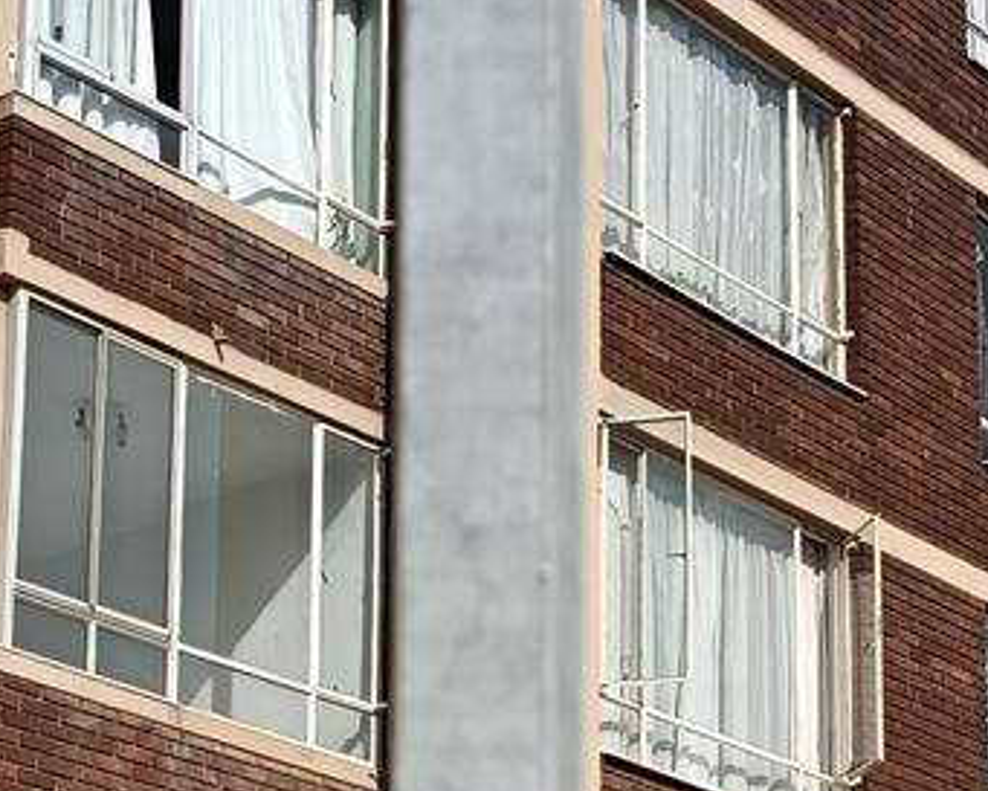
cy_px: 863
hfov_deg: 17.3
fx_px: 3217
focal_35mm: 110
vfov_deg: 13.7
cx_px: 765
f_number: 1.75
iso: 100
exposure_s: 1/628
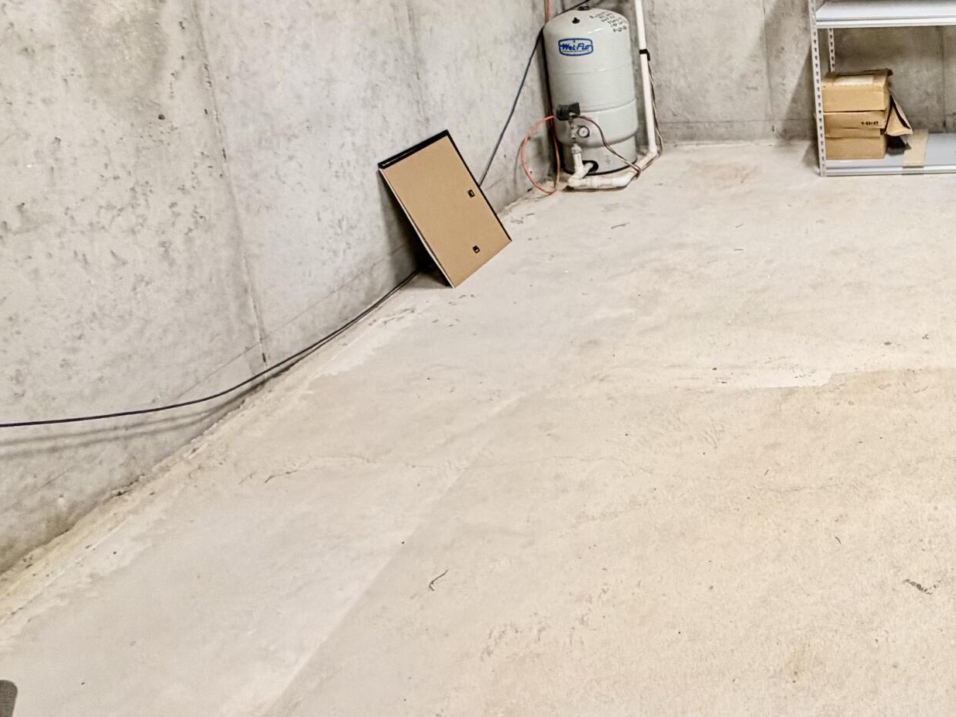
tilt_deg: -11.9
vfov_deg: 38.3
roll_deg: +1.5
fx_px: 939
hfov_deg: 44.4
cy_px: 43
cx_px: 992
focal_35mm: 34
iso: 200
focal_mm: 2.22
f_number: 2.2
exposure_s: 1/60
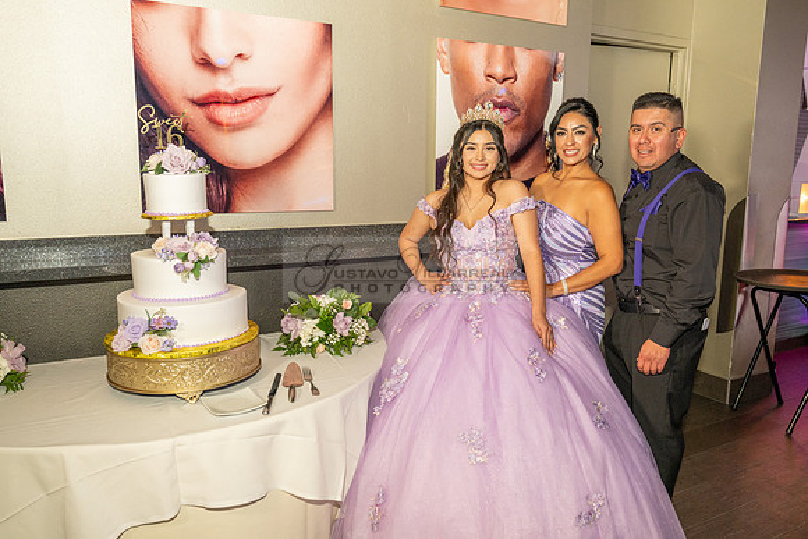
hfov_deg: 65.5
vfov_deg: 46.4
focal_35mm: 28
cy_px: 270
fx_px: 629
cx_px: 404
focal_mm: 28
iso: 1000
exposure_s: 1/125
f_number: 4
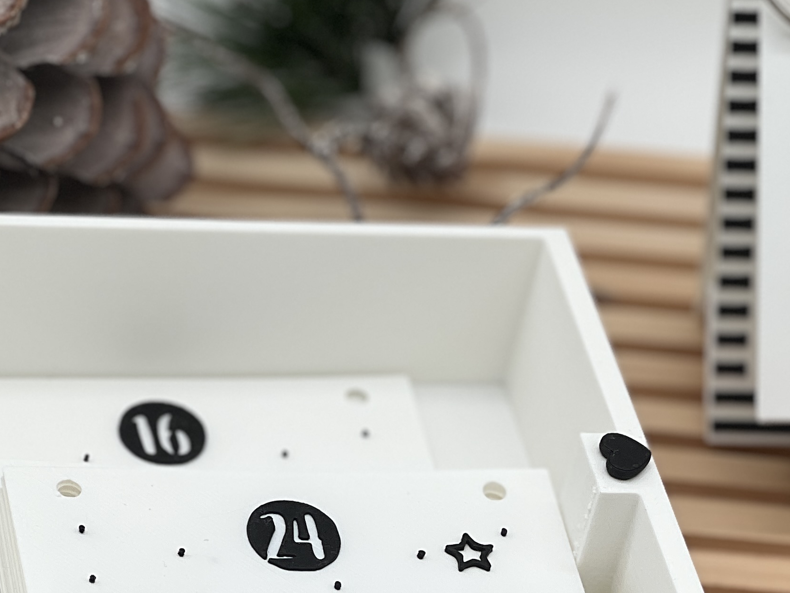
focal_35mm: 186
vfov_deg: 8.0
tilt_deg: -32.1
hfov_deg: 10.6
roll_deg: -2.5
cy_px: 430
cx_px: 630
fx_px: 4245
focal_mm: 9
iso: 25
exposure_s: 1/169
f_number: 2.8
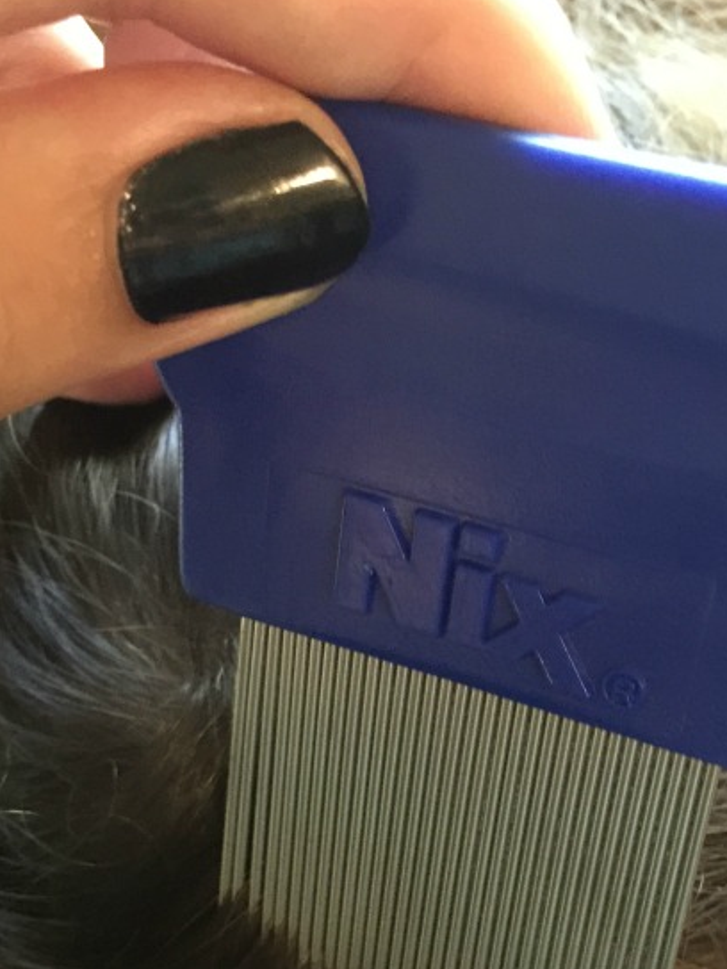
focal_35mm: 48
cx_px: 512
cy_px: 707
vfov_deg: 38.8
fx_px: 1344
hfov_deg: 29.9
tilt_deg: -77.1
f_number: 2.2
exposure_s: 1/4
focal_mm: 4.15
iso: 200
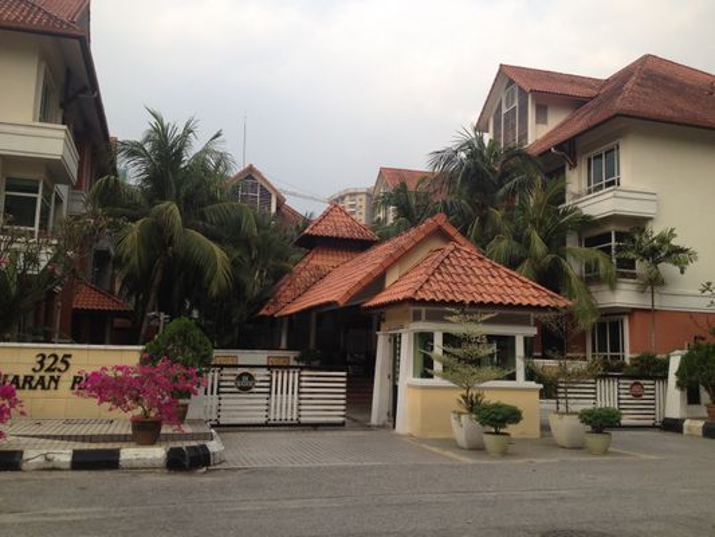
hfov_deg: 52.6
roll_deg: -1.4
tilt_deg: -0.1
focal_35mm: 35
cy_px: 268
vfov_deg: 40.7
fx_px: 723
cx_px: 358
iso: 50
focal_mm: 4.28
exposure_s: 1/642
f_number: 2.4
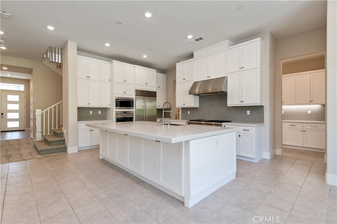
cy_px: 112
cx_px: 168
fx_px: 159
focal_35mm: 17
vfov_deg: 70.3
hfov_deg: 93.3
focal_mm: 17
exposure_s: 1/60
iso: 400
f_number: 4
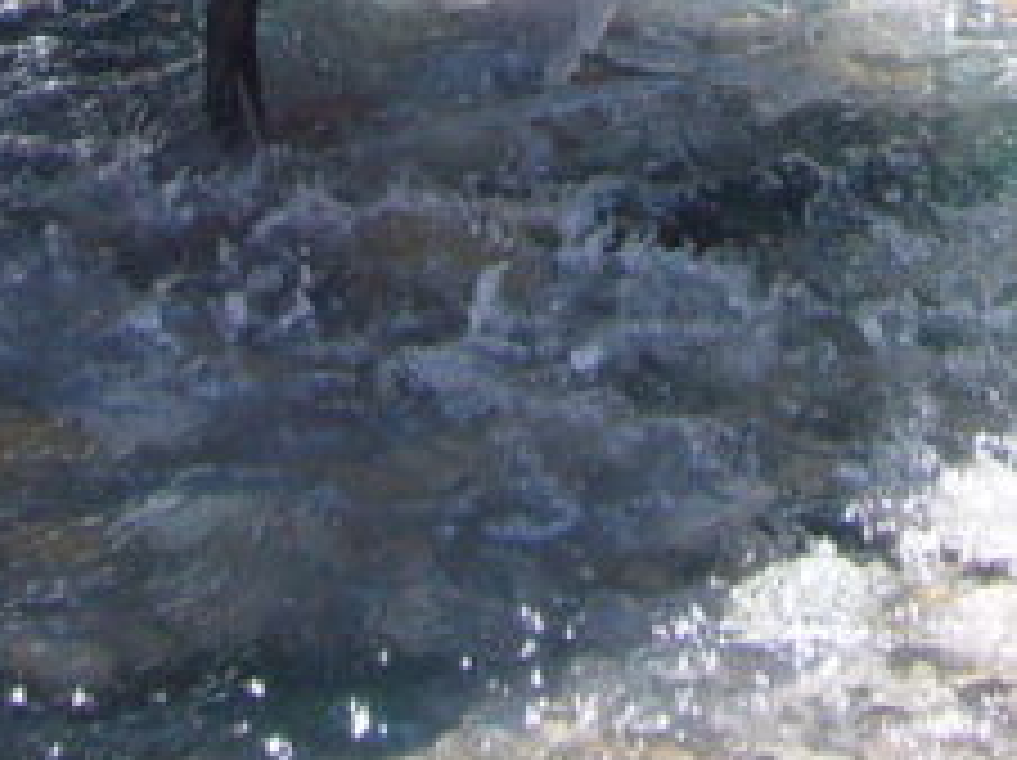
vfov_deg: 9.4
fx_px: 4256
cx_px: 819
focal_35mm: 145
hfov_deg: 13.6
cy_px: -841
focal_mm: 5.2
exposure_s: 1/500
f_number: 2.9
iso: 80
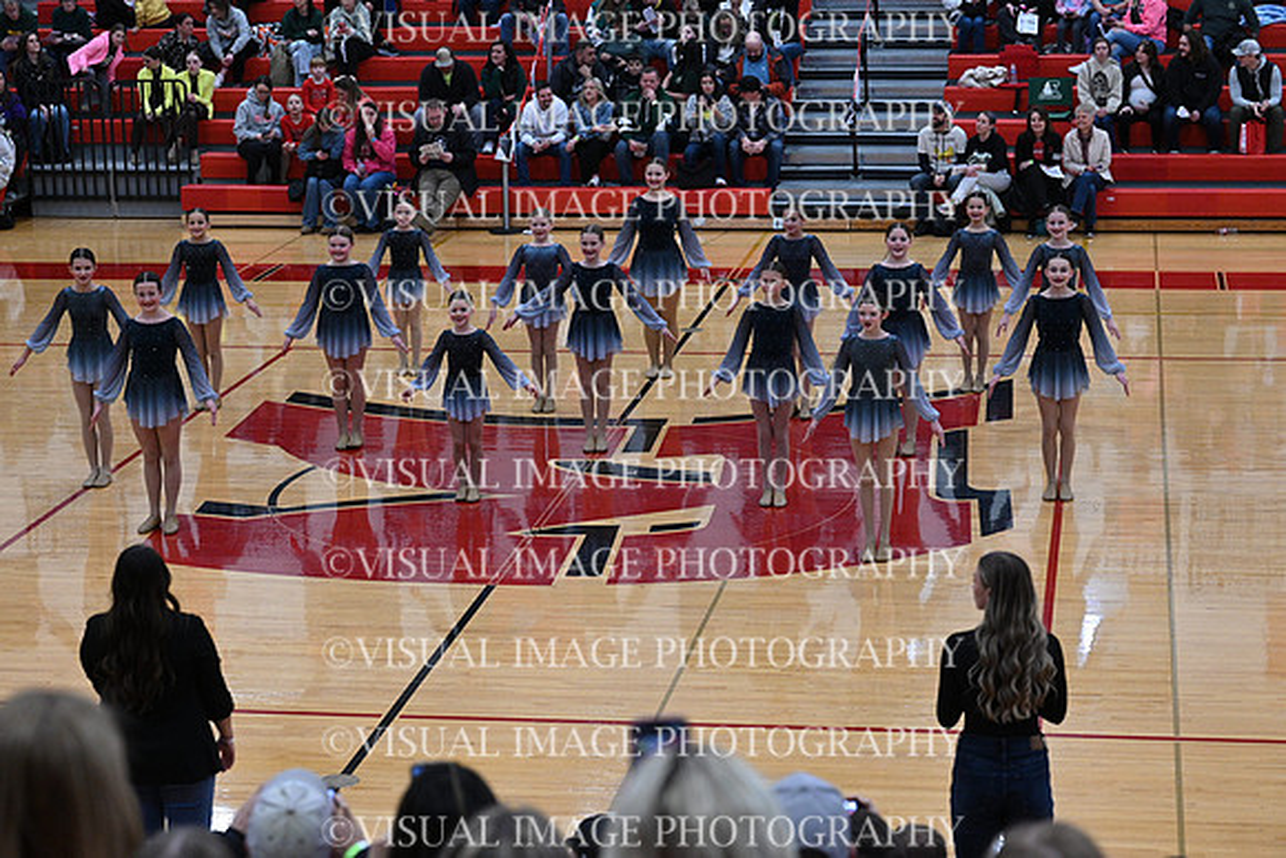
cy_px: 429
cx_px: 643
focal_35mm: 82
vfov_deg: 16.7
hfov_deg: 24.8
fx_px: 2930
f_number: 4
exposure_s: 1/400
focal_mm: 82
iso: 4000
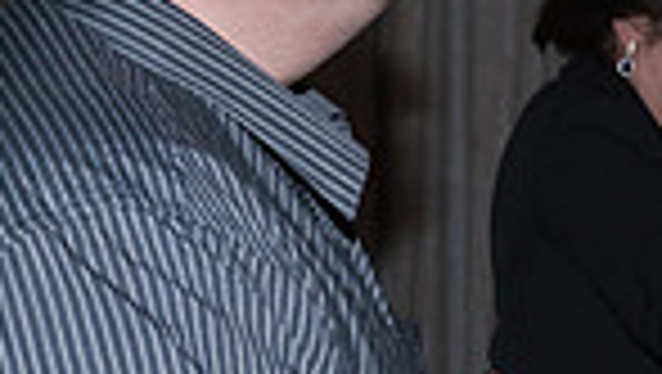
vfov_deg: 8.4
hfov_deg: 14.2
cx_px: 865
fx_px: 2548
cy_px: 173
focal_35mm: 145
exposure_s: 1/125
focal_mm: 35
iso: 1600
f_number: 3.5
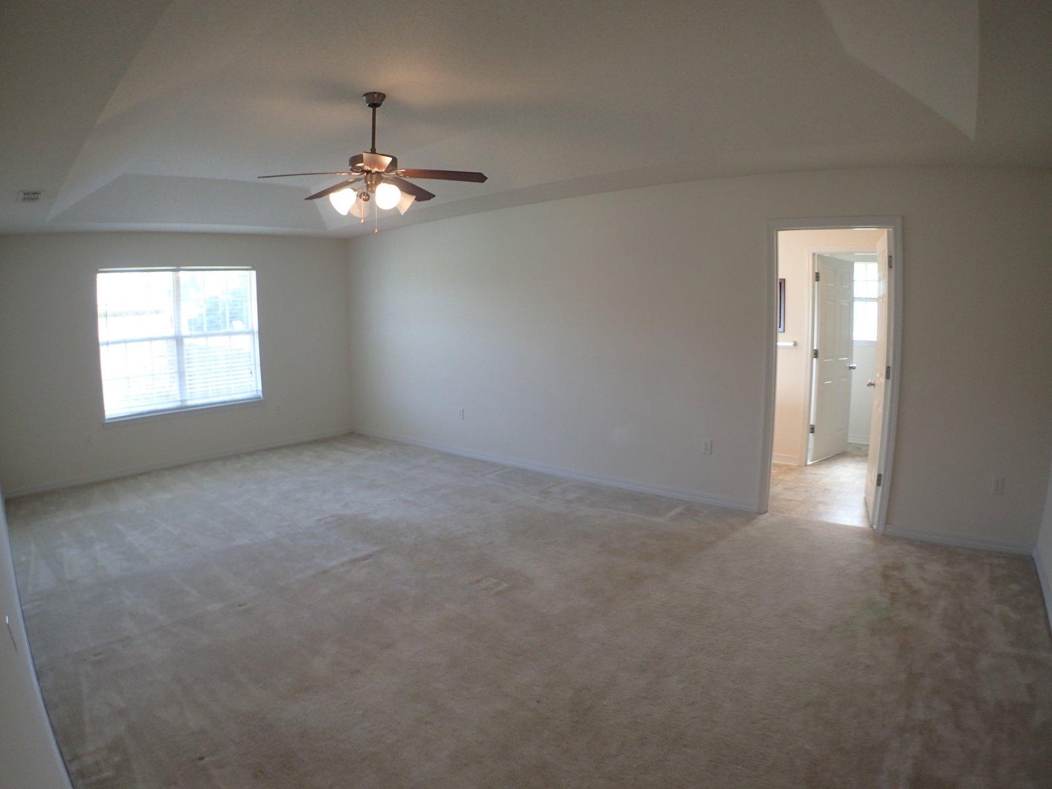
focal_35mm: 25
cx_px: 526
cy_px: 394
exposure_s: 1/60
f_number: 2
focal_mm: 4.5
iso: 100
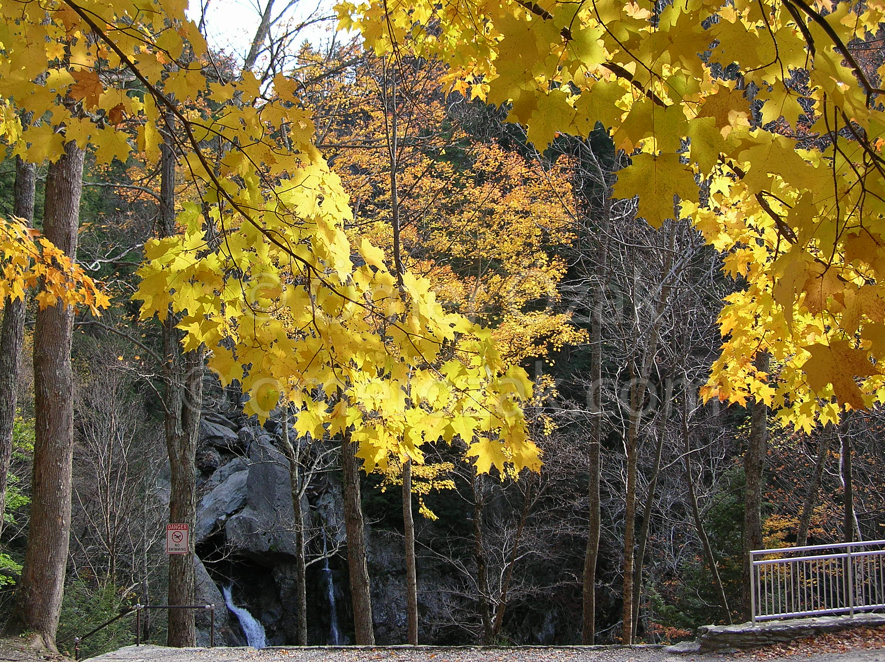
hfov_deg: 51.4
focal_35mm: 36
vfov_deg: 39.6
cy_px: 331
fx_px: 920
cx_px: 442
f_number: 2.7
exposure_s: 1/170
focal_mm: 6
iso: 50
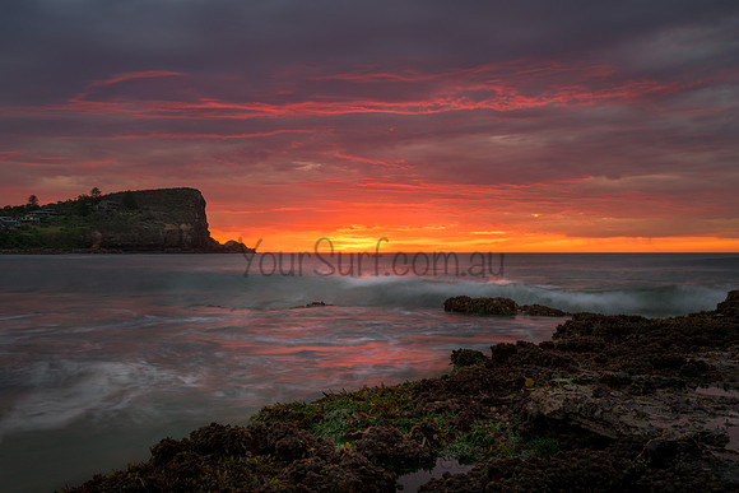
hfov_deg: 55.1
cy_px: 246
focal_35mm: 34
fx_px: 708
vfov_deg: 38.4
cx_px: 370
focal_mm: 34.5
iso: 64
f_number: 13
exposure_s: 1
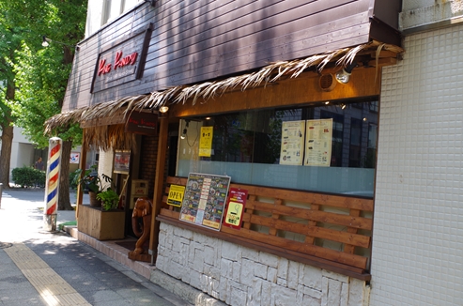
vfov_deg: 41.0
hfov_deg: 59.0
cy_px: 153
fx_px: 409
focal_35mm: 32
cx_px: 232
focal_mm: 21.25
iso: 200
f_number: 8
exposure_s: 1/50
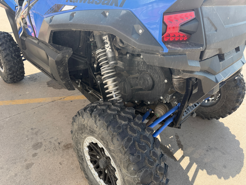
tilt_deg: -30.9
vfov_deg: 56.8
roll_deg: -1.7
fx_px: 171
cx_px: 123
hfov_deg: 71.6
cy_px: 92
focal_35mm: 24
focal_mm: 6.76
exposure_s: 1/1091
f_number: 1.78
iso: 100
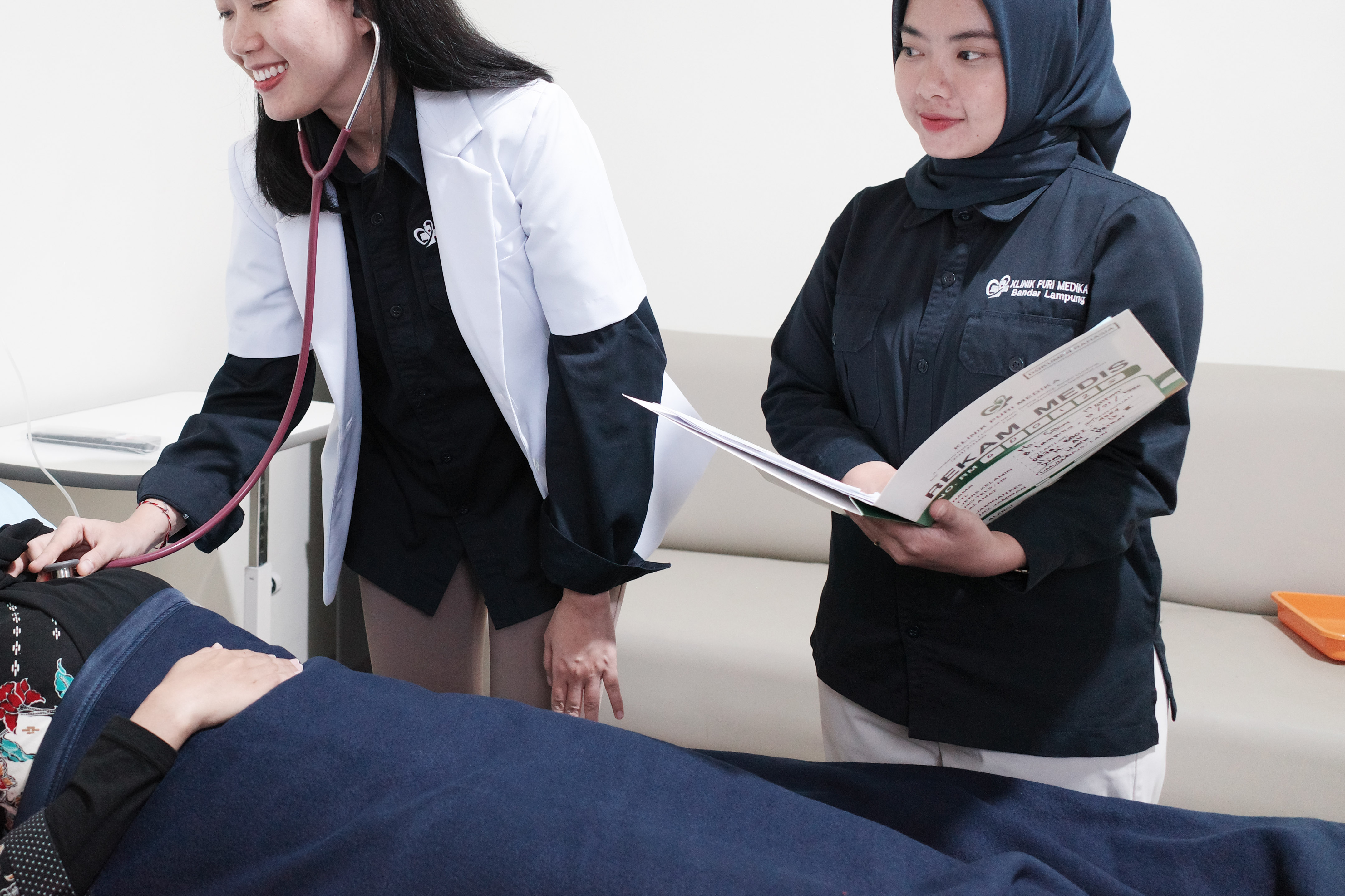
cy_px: 315
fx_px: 1457
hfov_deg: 48.8
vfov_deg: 34.0
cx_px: 457
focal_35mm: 39
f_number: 2.8
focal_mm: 18.3
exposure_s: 1/30
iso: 1250
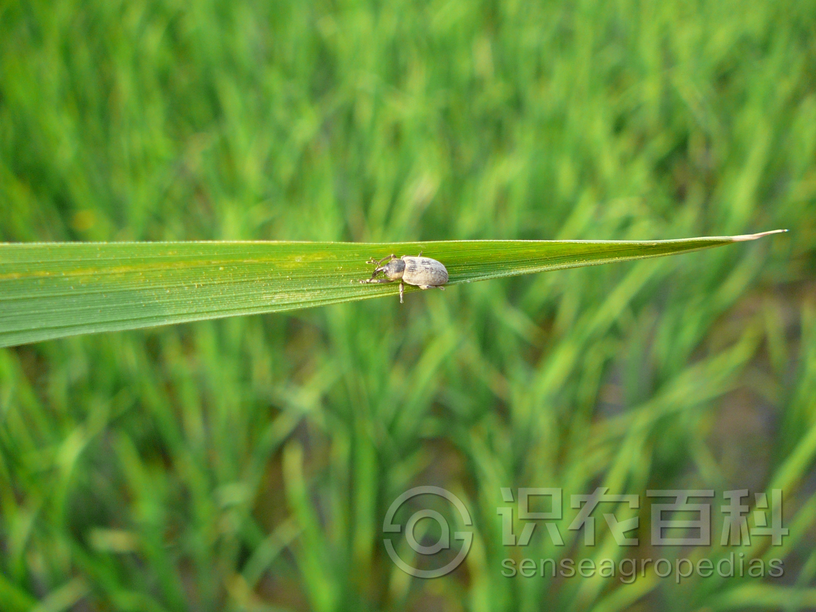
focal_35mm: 35
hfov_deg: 52.6
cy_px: 306
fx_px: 825
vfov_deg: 40.7
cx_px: 408
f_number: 2.8
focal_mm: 5.2
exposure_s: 1/125
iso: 100
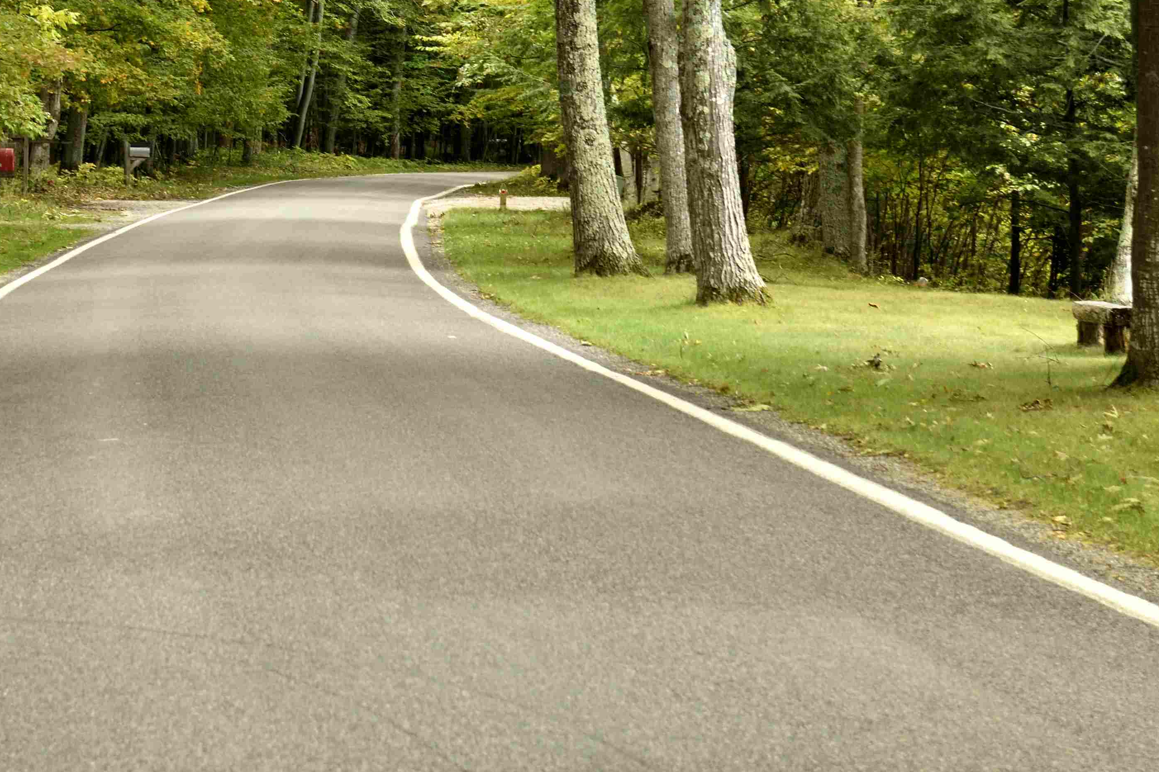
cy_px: 2
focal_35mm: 206
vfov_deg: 6.6
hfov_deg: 10.0
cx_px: 299
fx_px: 6632
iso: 800
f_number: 6.3
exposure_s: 1/100
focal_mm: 70
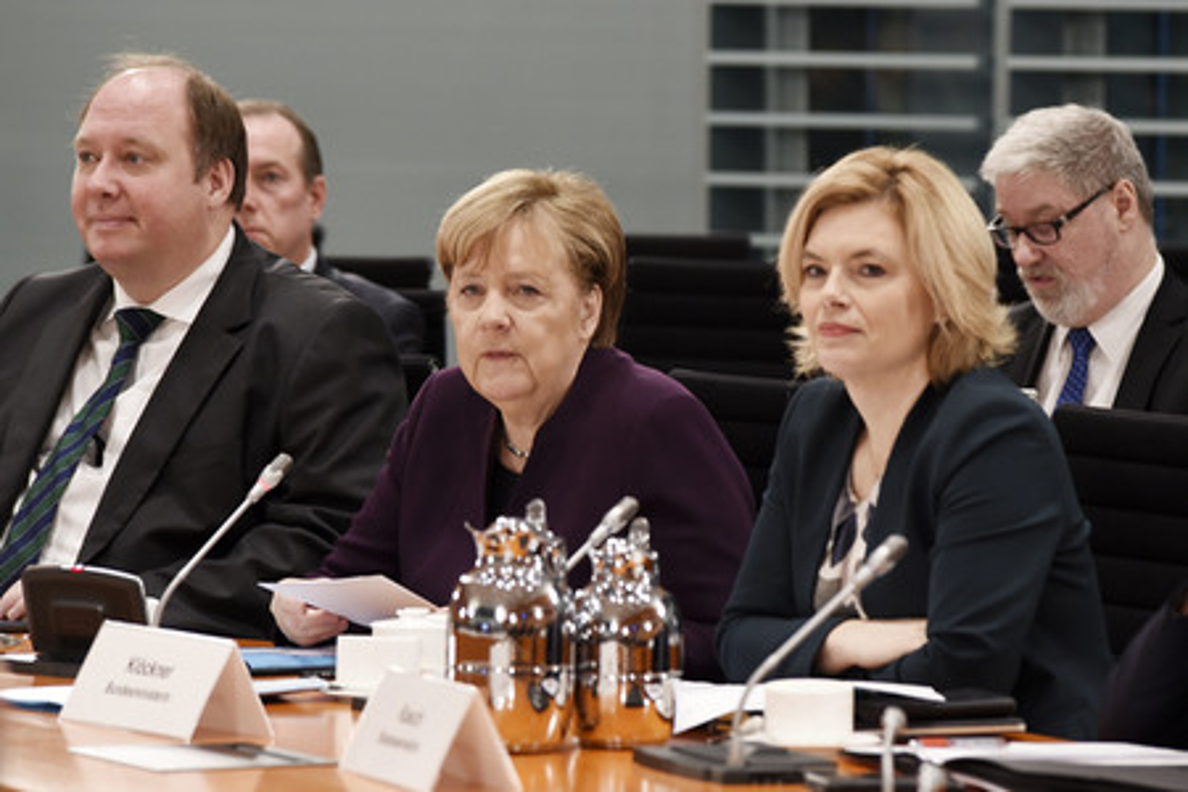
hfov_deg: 10.3
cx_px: 594
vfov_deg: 6.9
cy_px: 396
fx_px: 6599
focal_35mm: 200
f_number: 5.6
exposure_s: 1/125
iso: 2000
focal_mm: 200
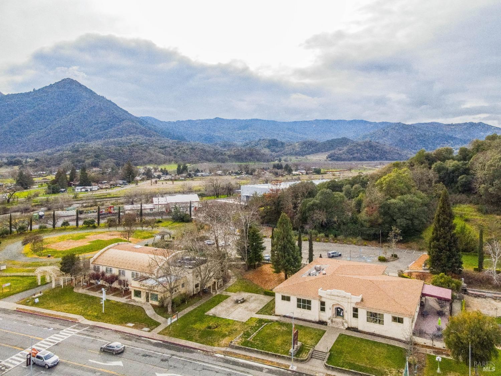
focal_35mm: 24
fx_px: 347
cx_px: 250
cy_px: 188
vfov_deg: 56.8
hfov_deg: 71.6
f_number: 2.8
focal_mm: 4.5
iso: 100
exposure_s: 1/640
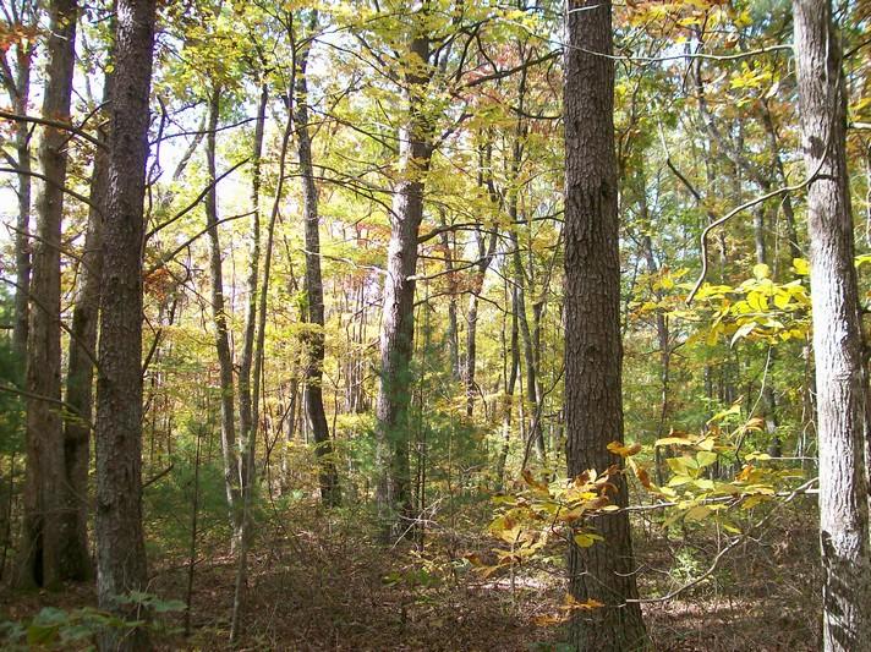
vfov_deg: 39.6
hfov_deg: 51.4
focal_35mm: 36
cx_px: 436
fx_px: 905
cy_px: 326
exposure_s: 1/109
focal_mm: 6
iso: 80
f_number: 2.7
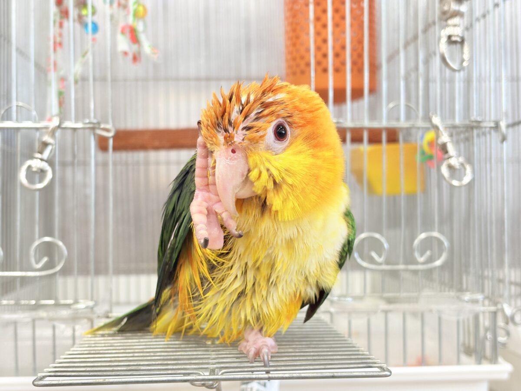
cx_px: 260
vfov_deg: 28.0
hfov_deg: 36.8
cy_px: 196
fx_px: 783
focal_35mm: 52
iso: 125
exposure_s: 1/50
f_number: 1.6
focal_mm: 5.96
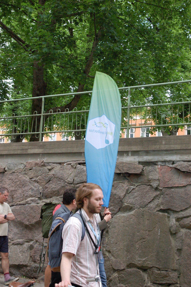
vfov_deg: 41.1
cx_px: 96
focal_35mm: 48
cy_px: 144
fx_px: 383
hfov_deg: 28.0
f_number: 7.1
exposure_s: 1/125
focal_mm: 32
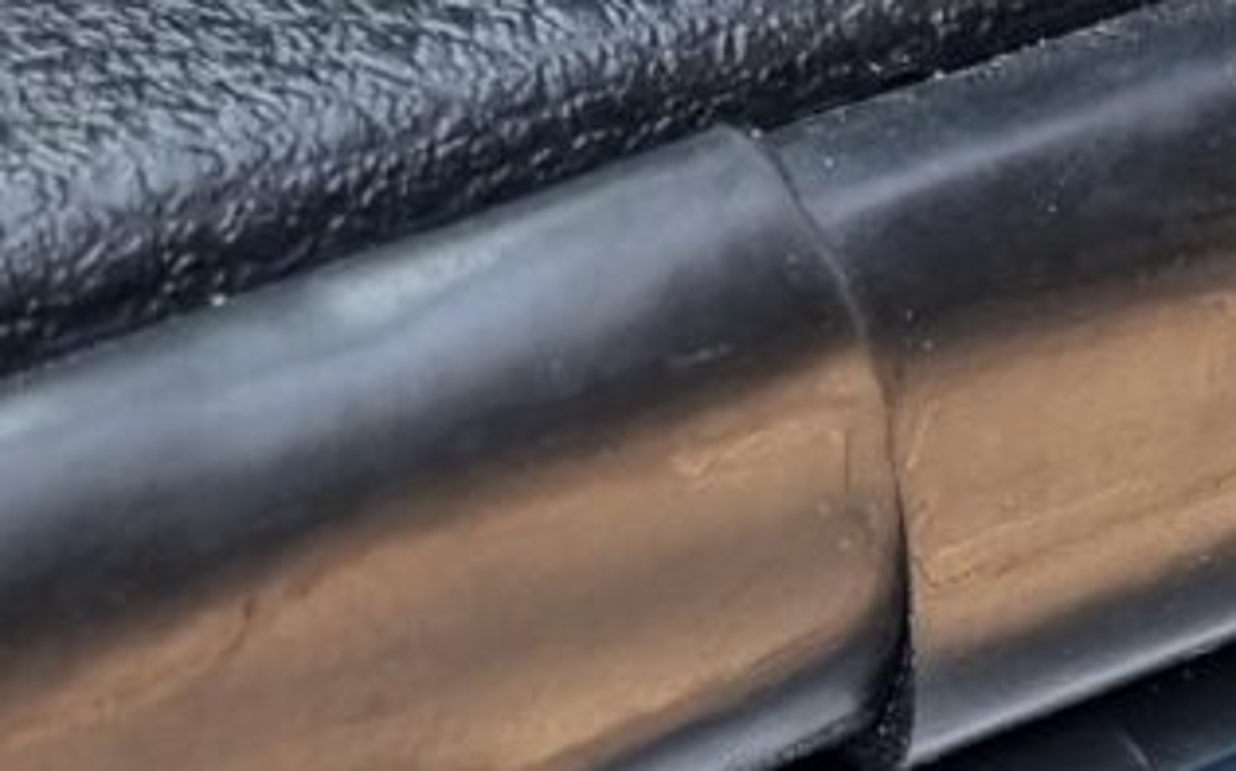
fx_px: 4342
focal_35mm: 129
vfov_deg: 10.1
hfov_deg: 15.6
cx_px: 1471
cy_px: 775
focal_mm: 6.7
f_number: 1.8
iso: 50
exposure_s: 1/120
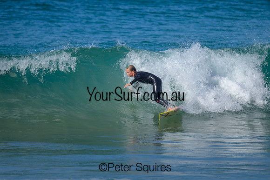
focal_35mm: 1099
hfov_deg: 1.9
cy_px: 64
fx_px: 8241
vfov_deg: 1.3
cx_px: 154
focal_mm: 800
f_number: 6.3
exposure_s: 1/2000
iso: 280
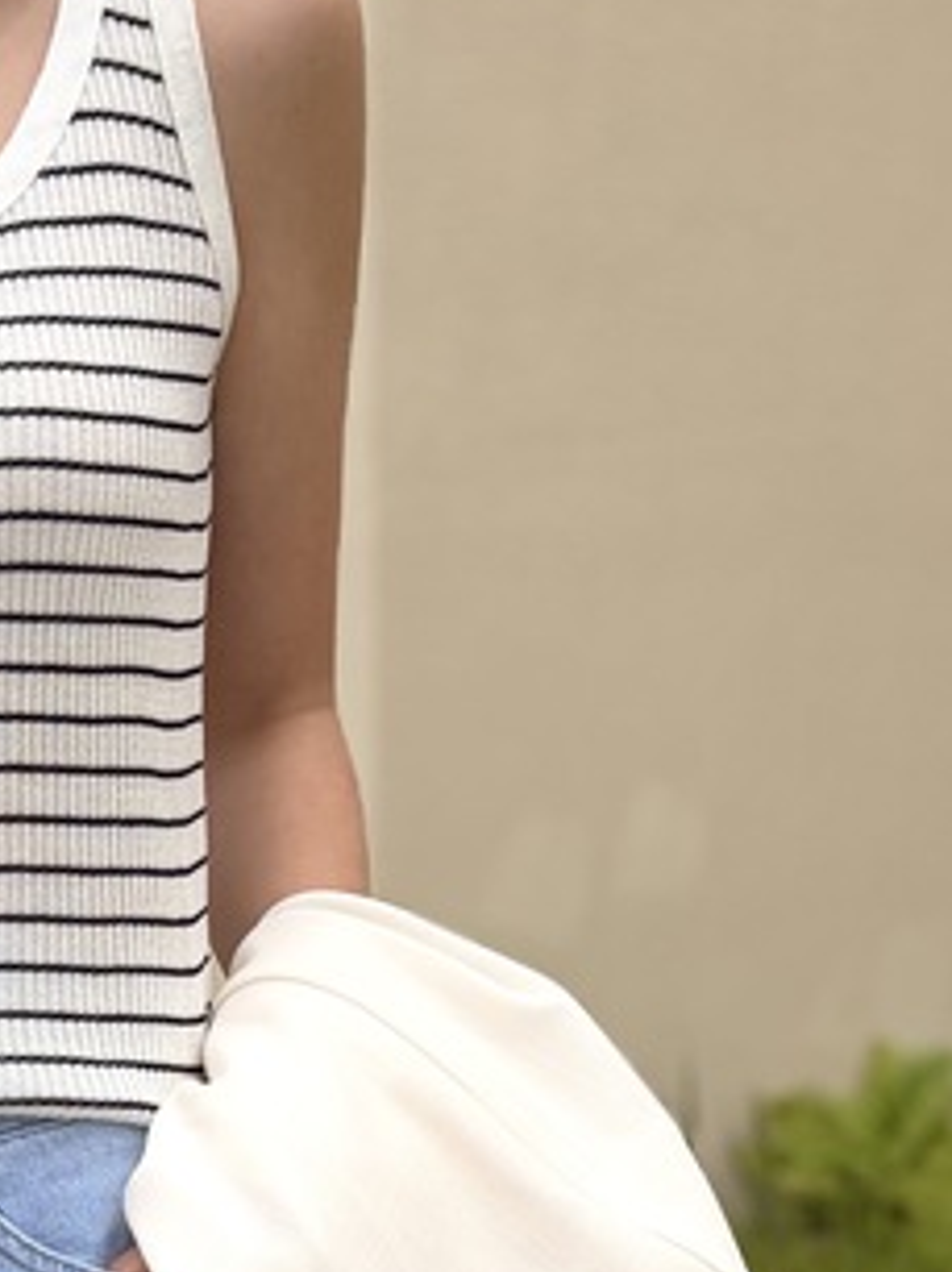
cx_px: -42
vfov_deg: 20.6
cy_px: 1750
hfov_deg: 16.9
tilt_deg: -17.9
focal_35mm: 85
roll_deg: +2.7
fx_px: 3121
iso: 50
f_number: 1.6
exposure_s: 1/397
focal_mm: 5.96
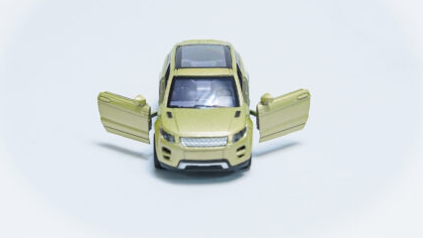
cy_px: 98
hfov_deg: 19.3
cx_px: 211
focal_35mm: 111
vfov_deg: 10.9
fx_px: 1245
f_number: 5
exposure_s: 1/640
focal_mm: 70
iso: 3200
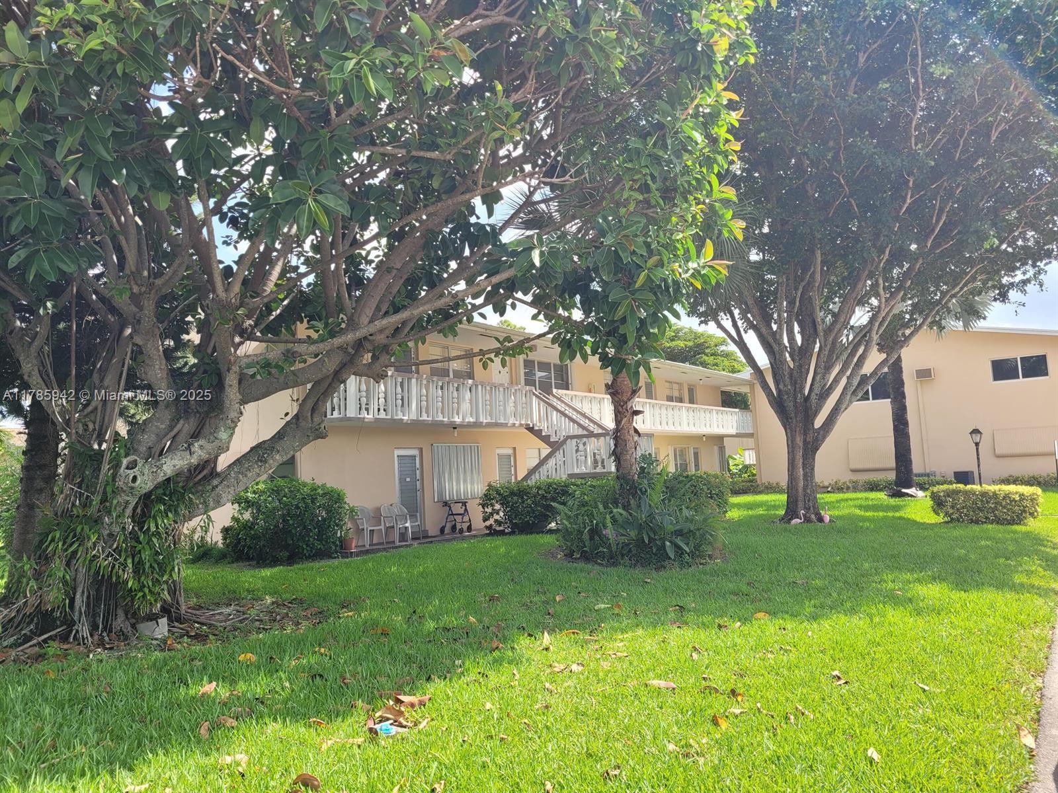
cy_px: 396
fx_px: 795
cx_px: 529
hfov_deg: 67.3
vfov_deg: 53.1
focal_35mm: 26
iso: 40
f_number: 1.8
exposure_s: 1/754
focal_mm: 5.4
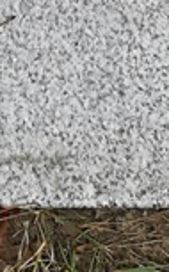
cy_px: -388
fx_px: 1266
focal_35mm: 171
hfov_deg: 7.3
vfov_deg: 10.5
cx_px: -169
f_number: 1.8
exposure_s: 1/325
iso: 50
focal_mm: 5.58
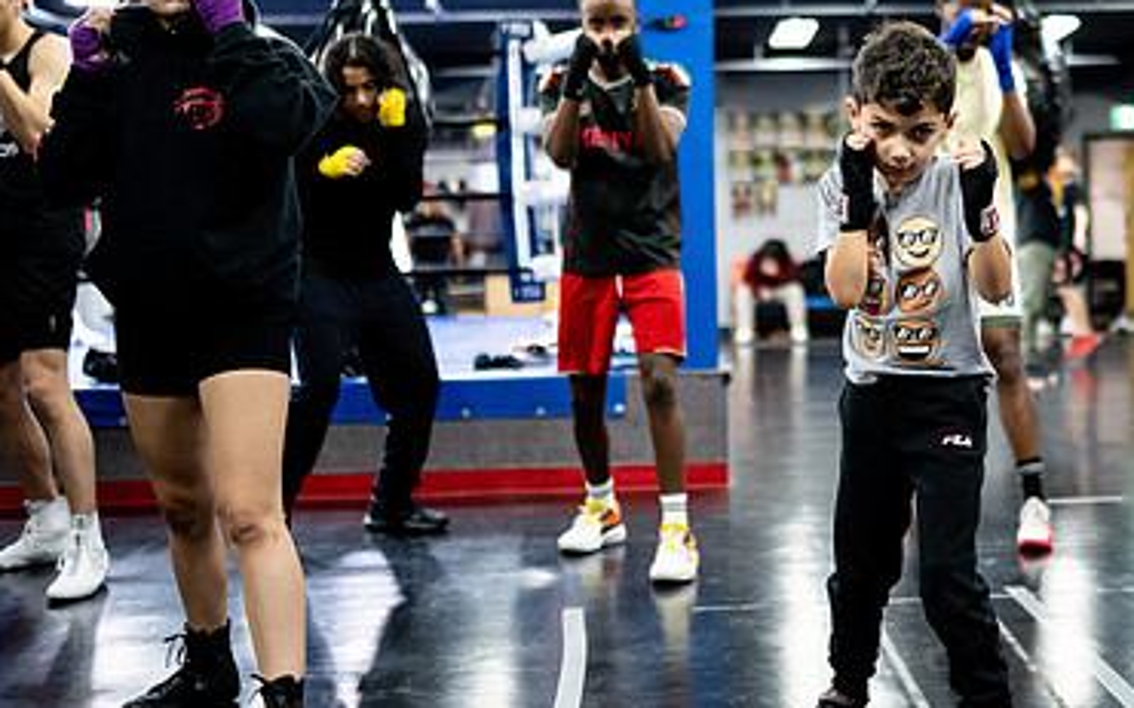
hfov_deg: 35.7
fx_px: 1730
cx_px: 809
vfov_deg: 23.0
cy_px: 234
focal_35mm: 56
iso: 2500
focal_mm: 35
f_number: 1.4
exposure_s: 1/500
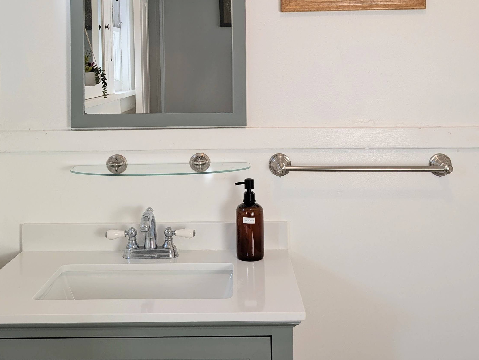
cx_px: 227
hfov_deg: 42.9
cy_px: 50
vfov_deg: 31.7
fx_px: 610
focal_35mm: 44
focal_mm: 6.9
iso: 21
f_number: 1.68
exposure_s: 1/40
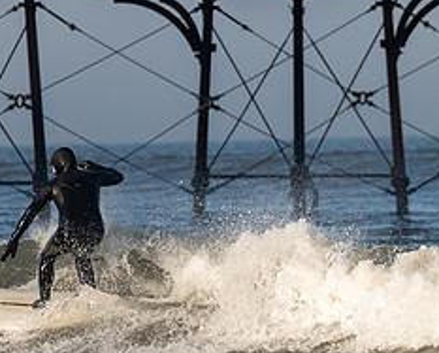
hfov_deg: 2.3
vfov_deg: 1.9
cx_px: 89
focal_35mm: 832
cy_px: 172
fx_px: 10824
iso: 160
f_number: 4
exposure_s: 1/1000
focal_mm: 200
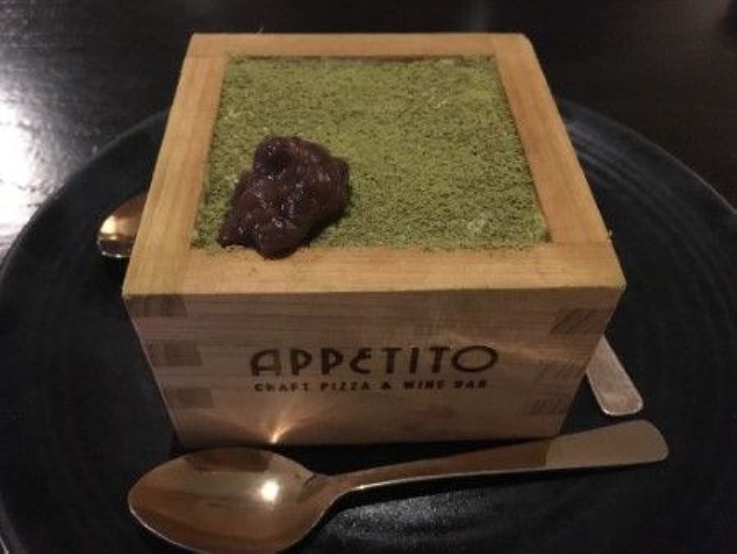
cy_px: 277
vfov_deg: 48.3
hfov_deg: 61.6
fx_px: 618
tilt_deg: -49.6
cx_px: 368
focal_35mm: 29
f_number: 2.2
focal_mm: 4.15
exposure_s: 1/15
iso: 1000
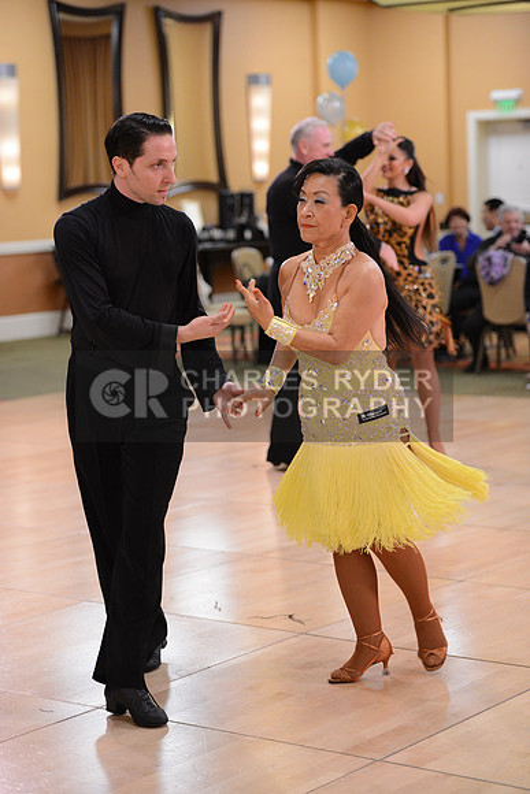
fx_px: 1898
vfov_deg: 23.6
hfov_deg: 15.9
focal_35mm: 86
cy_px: 397
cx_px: 265
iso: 2500
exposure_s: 1/250
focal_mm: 86
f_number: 2.8
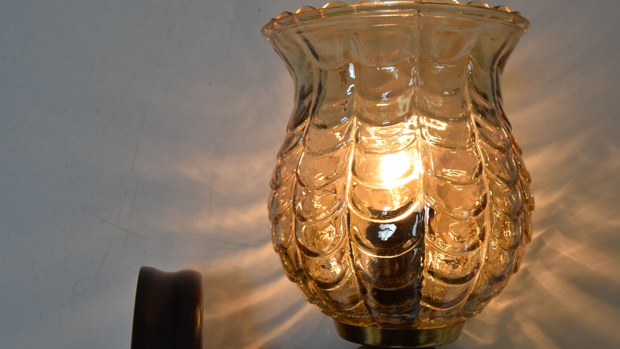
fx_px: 817
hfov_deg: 41.3
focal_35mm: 50
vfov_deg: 24.0
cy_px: 237
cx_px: 381
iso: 1600
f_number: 8
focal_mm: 23
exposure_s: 1/250
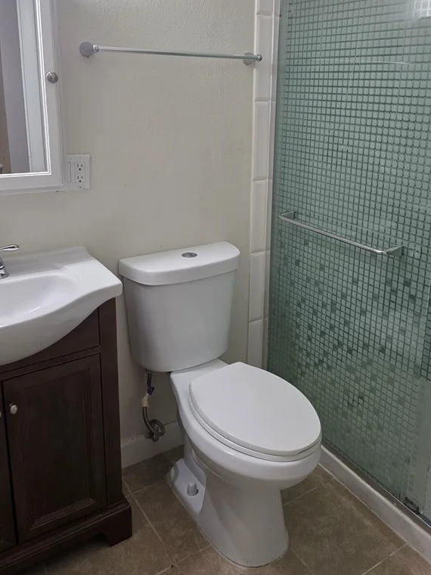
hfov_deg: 45.4
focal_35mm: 31
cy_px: 225
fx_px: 515
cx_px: 236
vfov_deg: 57.8
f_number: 1.7
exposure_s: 1/120
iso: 250
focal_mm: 6.3
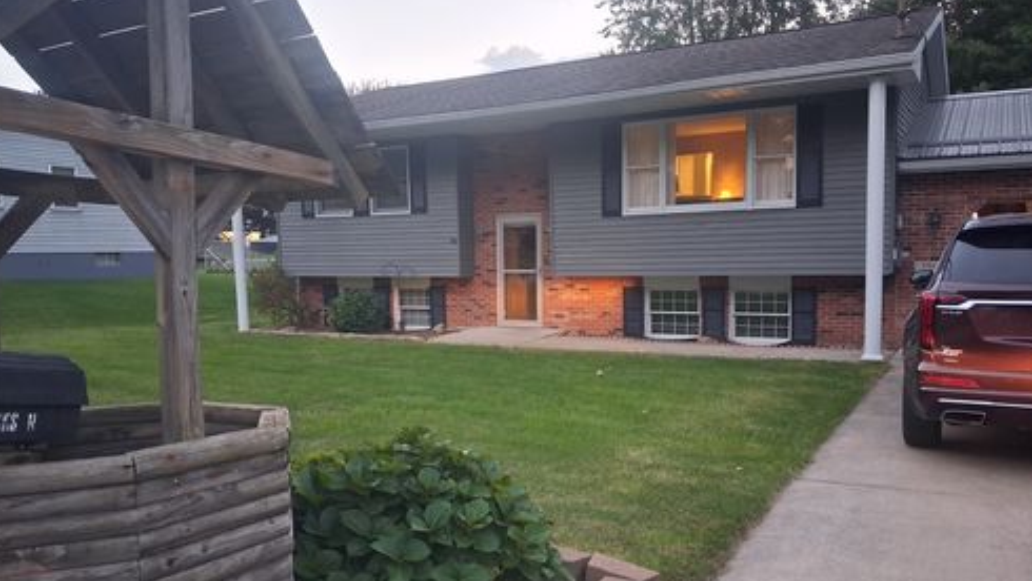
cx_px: 512
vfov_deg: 38.9
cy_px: 317
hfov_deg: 64.3
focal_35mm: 30
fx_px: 821
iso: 500
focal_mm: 4
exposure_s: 1/60
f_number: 1.8
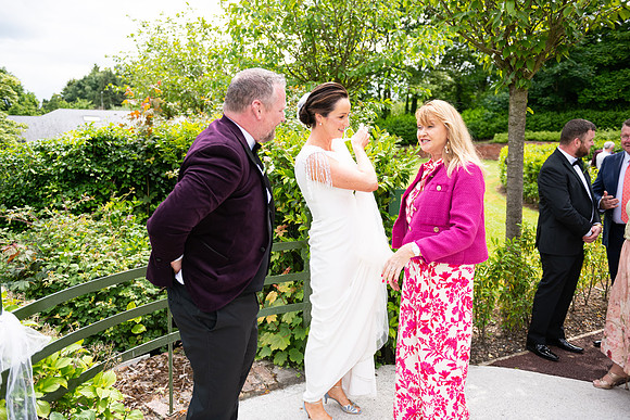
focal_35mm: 29
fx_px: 508
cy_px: 210
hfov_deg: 63.6
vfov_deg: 45.0
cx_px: 315
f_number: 3.5
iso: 250
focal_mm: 29
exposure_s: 1/1600
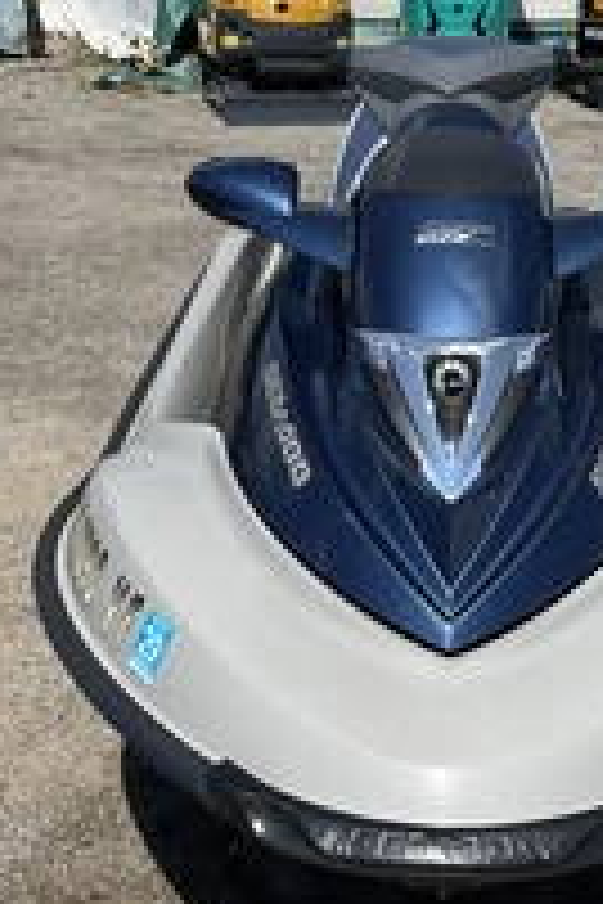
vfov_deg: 33.4
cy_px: 459
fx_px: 1507
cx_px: 446
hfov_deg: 22.4
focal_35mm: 60
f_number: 1.8
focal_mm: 3
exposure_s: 1/2667
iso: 25
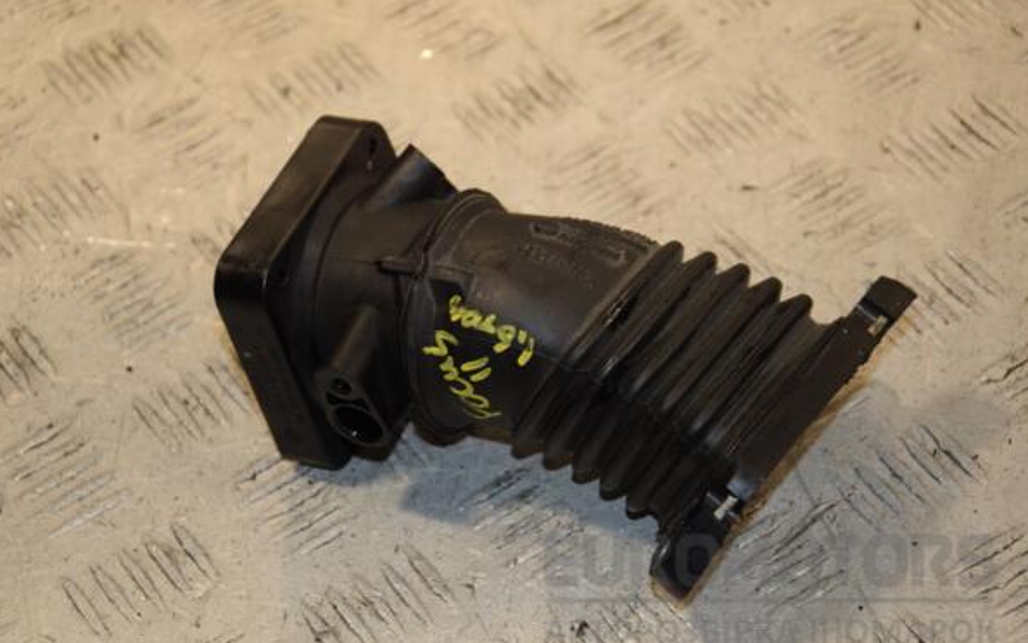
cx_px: 511
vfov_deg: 12.1
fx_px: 3026
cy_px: 330
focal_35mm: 108
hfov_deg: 19.3
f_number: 6.3
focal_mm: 70
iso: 800
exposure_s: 1/200
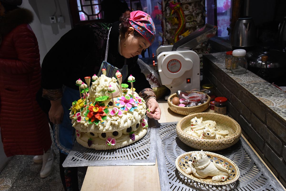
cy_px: 96
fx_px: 246
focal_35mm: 31
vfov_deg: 42.4
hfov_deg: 60.3
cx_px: 143
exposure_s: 1/250
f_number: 8
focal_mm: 31
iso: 2500
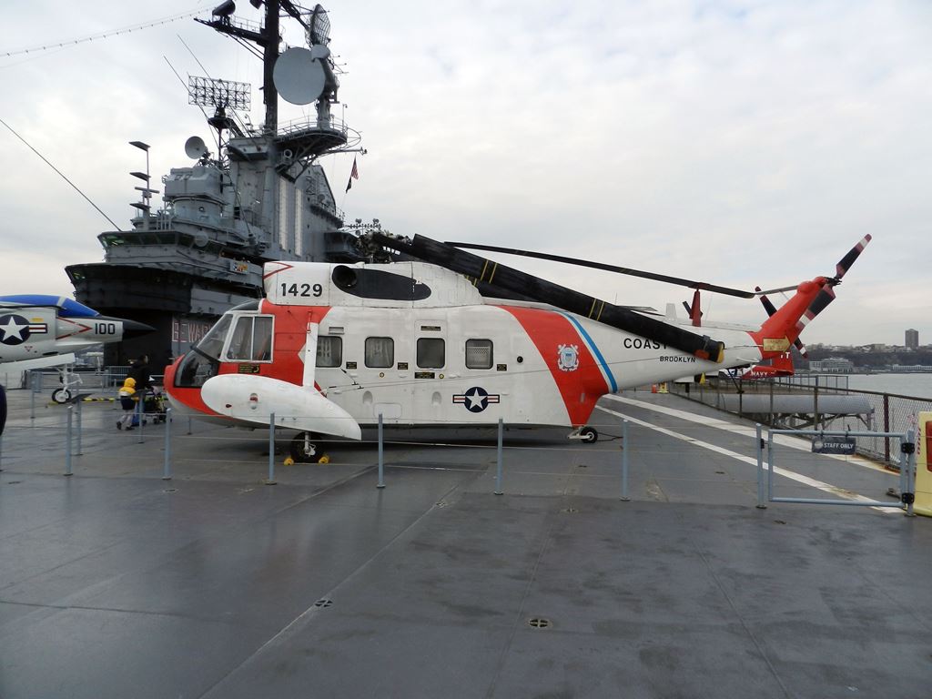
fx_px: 619
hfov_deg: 73.9
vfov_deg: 58.9
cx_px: 466
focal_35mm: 23
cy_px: 350
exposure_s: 1/640
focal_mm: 4
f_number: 4
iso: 160
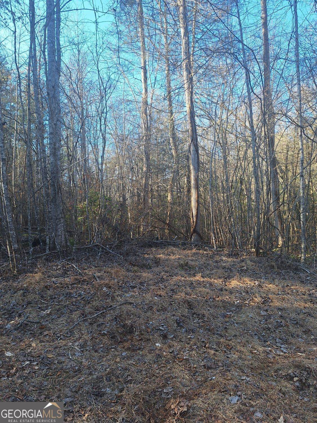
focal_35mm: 23
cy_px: 212
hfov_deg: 58.9
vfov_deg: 73.9
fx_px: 281
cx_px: 158
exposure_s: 1/440
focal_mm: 5.54
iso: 40
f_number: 1.8
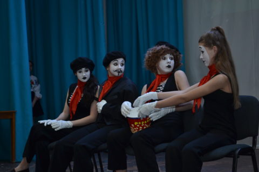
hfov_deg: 29.2
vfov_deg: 19.7
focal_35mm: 69
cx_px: 130
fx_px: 496
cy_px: 86
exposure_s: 1/160
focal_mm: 46
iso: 400
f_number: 5.3
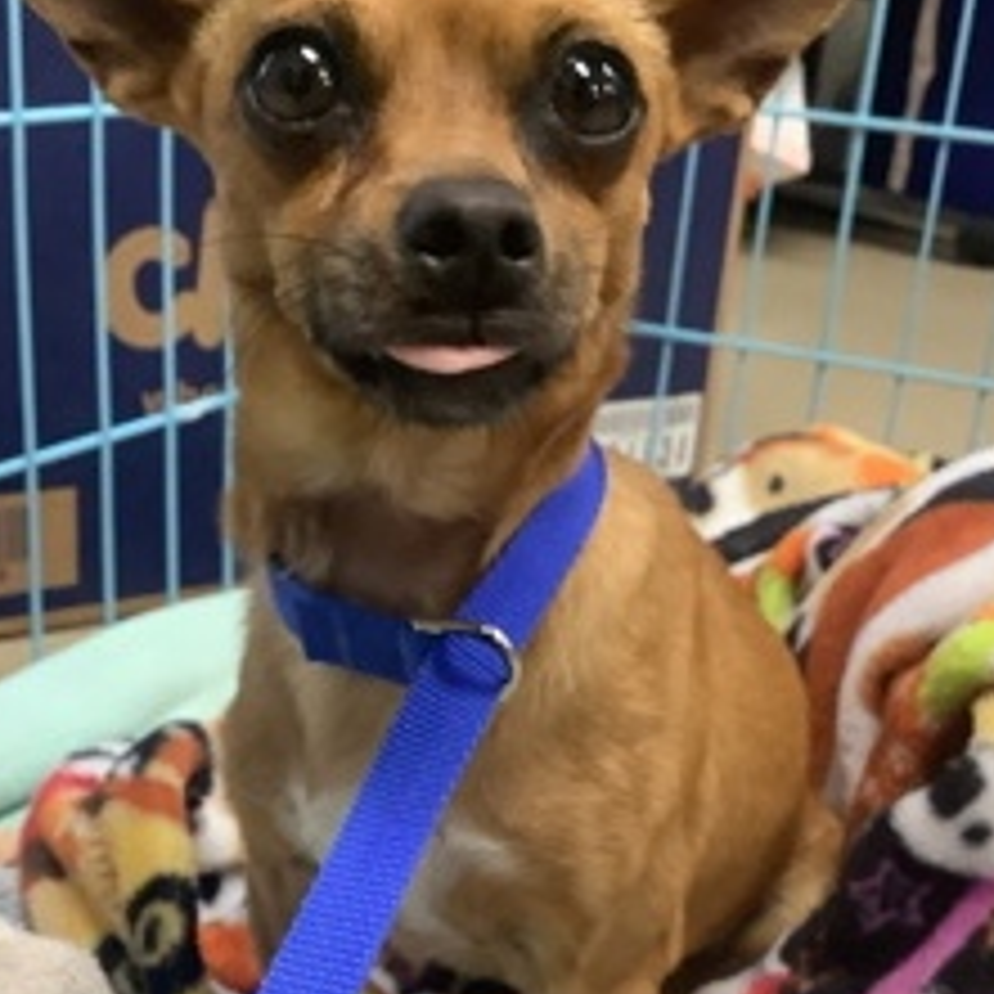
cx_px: 493
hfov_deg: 32.8
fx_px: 1689
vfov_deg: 32.4
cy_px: 702
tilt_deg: -23.0
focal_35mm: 52
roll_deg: -6.3
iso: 250
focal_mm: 3.3
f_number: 2.4
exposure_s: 1/60
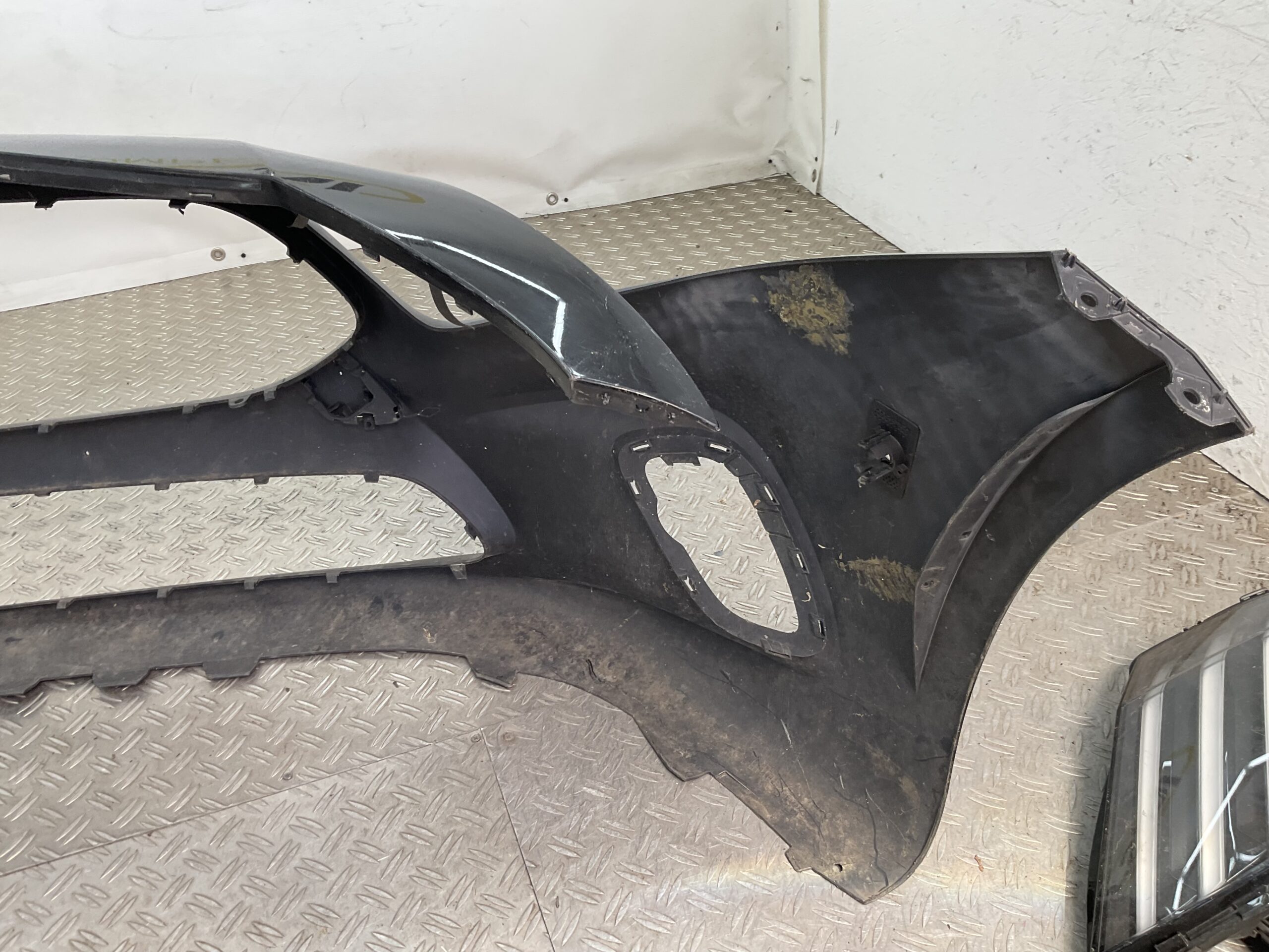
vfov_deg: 48.2
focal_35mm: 29
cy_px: 476
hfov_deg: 61.7
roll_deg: +1.1
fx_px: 1063
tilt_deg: -38.0
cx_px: 634
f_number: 1.8
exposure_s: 1/120
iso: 32
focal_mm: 3
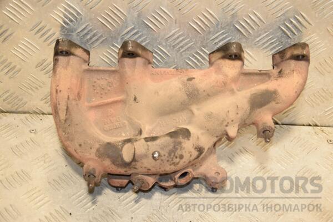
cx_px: 166
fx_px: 555
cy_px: 111
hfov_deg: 33.4
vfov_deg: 22.6
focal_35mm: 60
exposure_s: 1/200
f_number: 4.8
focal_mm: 40
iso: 800
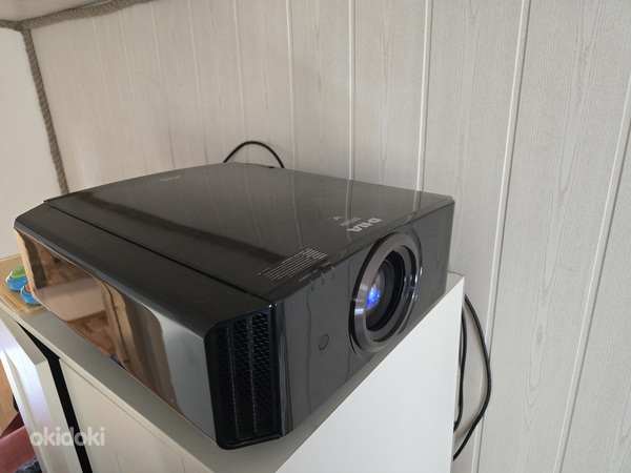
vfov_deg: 58.9
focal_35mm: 23
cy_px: 236
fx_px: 419
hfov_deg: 73.9
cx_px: 316
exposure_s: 1/50
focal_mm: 6.3
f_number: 1.7
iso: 1600
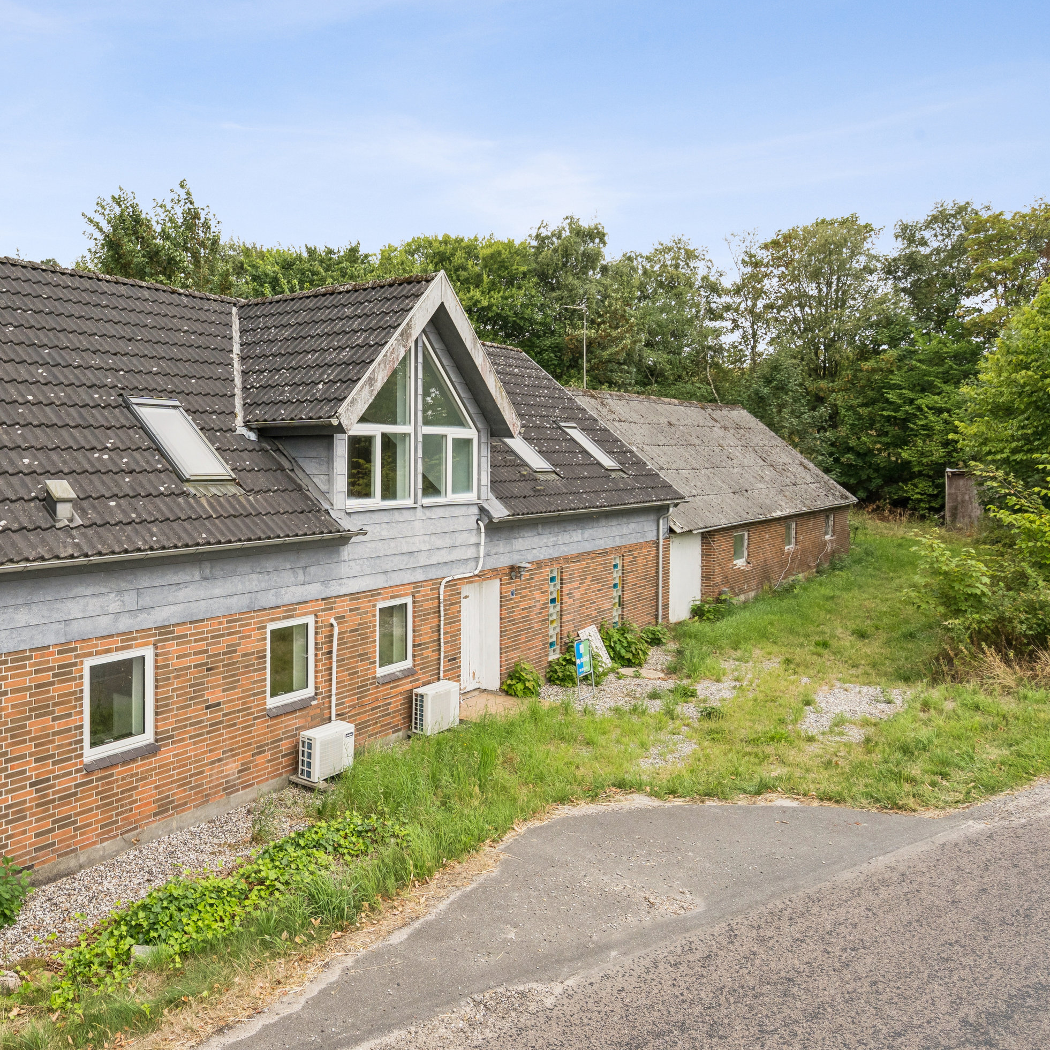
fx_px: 892
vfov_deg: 60.9
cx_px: 285
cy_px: 527
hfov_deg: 58.3
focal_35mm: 26
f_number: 6.3
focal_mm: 20
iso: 1250
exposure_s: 1/640
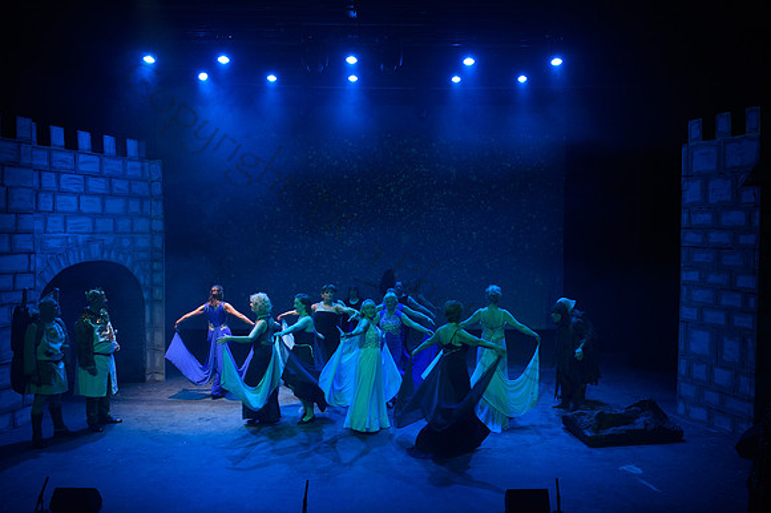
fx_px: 653
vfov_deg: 42.9
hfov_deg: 61.0
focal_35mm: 31
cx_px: 423
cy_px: 267
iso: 1000
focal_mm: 24
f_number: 3.5
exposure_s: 1/60
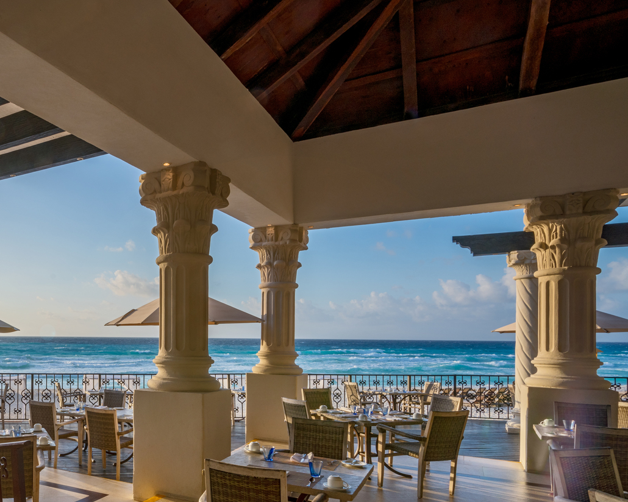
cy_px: 341
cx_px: 76
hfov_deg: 55.0
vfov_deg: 50.5
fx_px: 520
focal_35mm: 28
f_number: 16
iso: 200
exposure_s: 1/45
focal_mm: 16
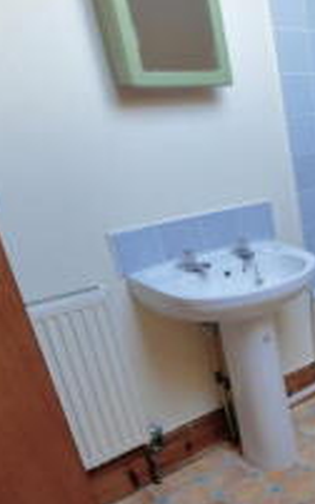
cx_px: 458
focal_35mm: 36
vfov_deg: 53.2
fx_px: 495
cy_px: 328
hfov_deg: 26.7
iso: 800
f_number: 3.5
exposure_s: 1/50
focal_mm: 10
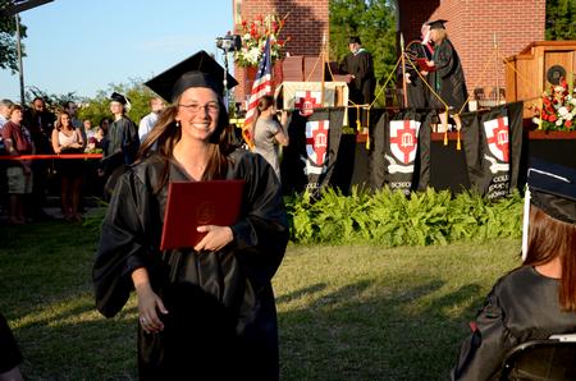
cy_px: 190
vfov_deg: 23.7
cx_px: 288
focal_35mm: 57
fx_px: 910
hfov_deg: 35.1
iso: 320
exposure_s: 1/800
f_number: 5
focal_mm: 38
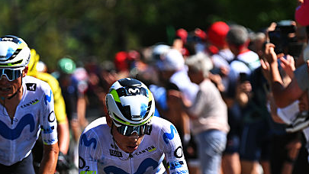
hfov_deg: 4.8
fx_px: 3688
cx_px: 66
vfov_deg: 2.7
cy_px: 219
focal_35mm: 450
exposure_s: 1/2500
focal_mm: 170
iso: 250
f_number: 3.5
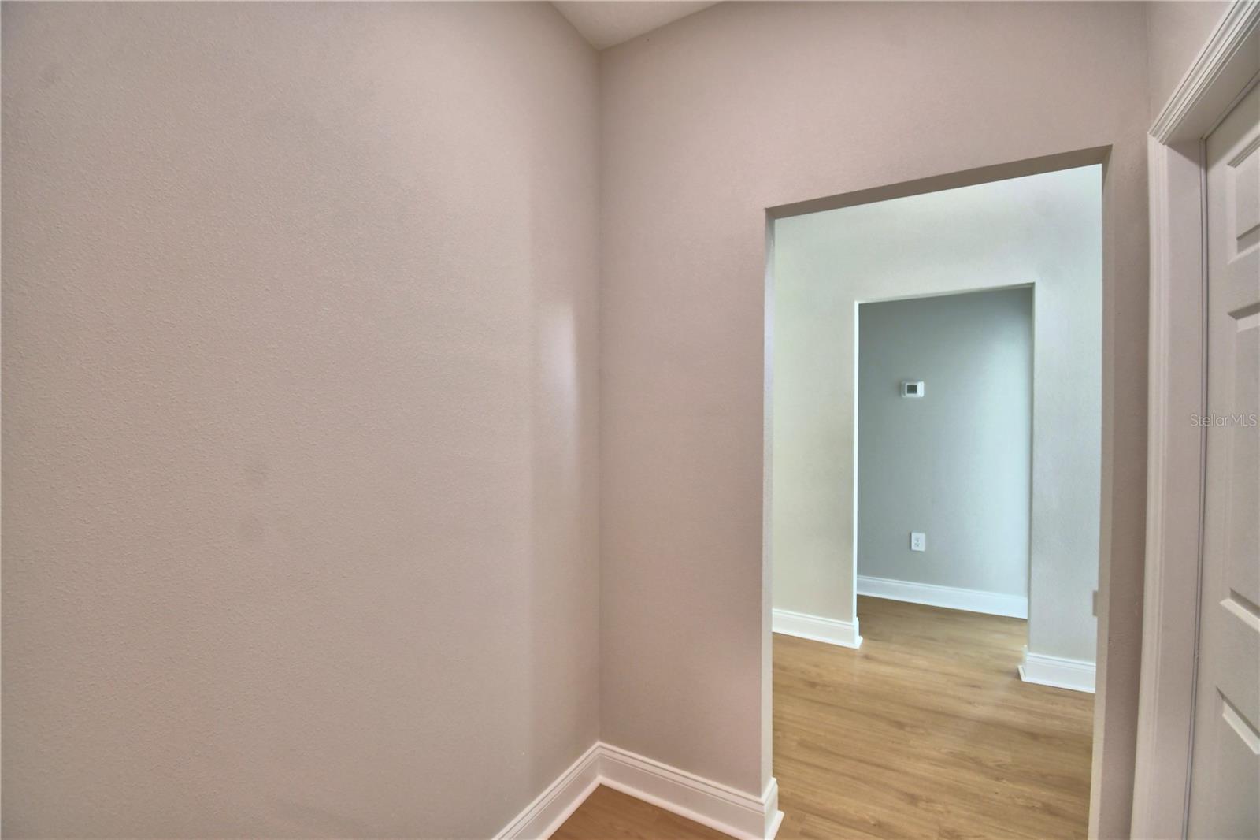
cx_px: 630
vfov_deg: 77.3
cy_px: 420
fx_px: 525
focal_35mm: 15
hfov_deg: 100.4
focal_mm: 10
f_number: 4.5
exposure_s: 1/50
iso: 400
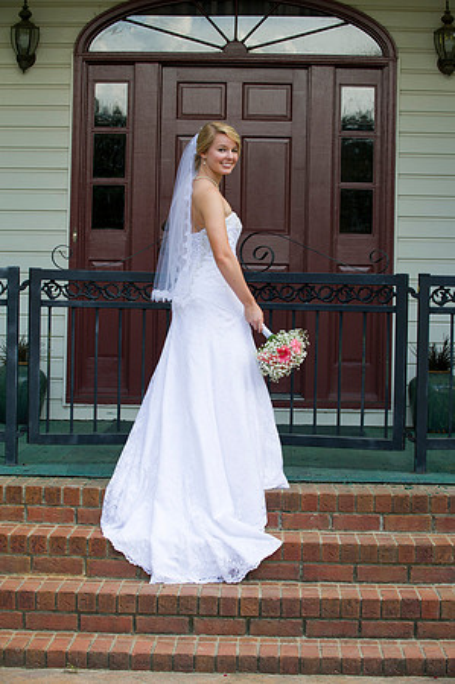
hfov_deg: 17.0
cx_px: 228
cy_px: 342
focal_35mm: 80
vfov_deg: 25.4
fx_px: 1520
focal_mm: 80
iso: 250
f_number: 6.3
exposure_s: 1/125
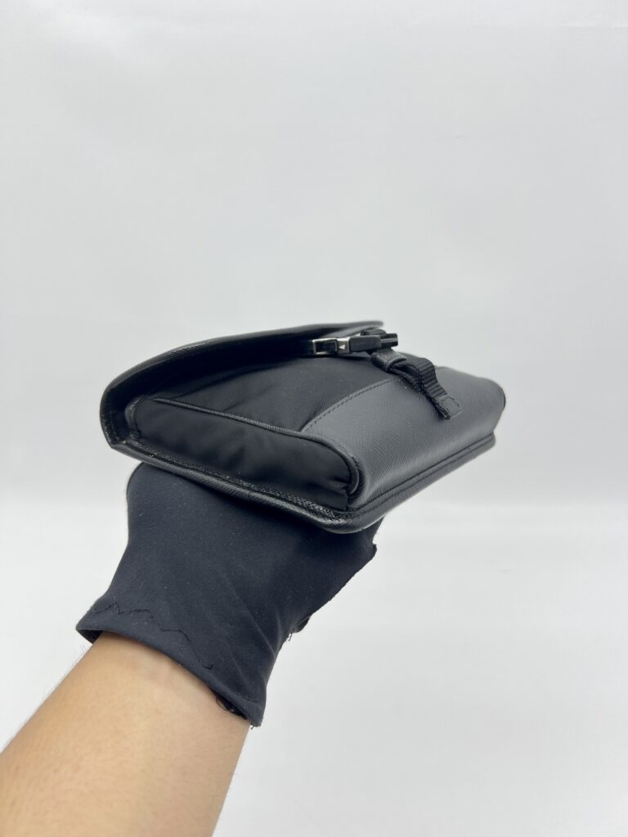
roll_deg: +0.5
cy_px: 418
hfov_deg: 53.1
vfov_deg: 67.3
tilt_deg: -26.1
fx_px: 629
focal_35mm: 26
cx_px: 314
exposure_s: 1/112
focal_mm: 5.7
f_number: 1.5
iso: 32
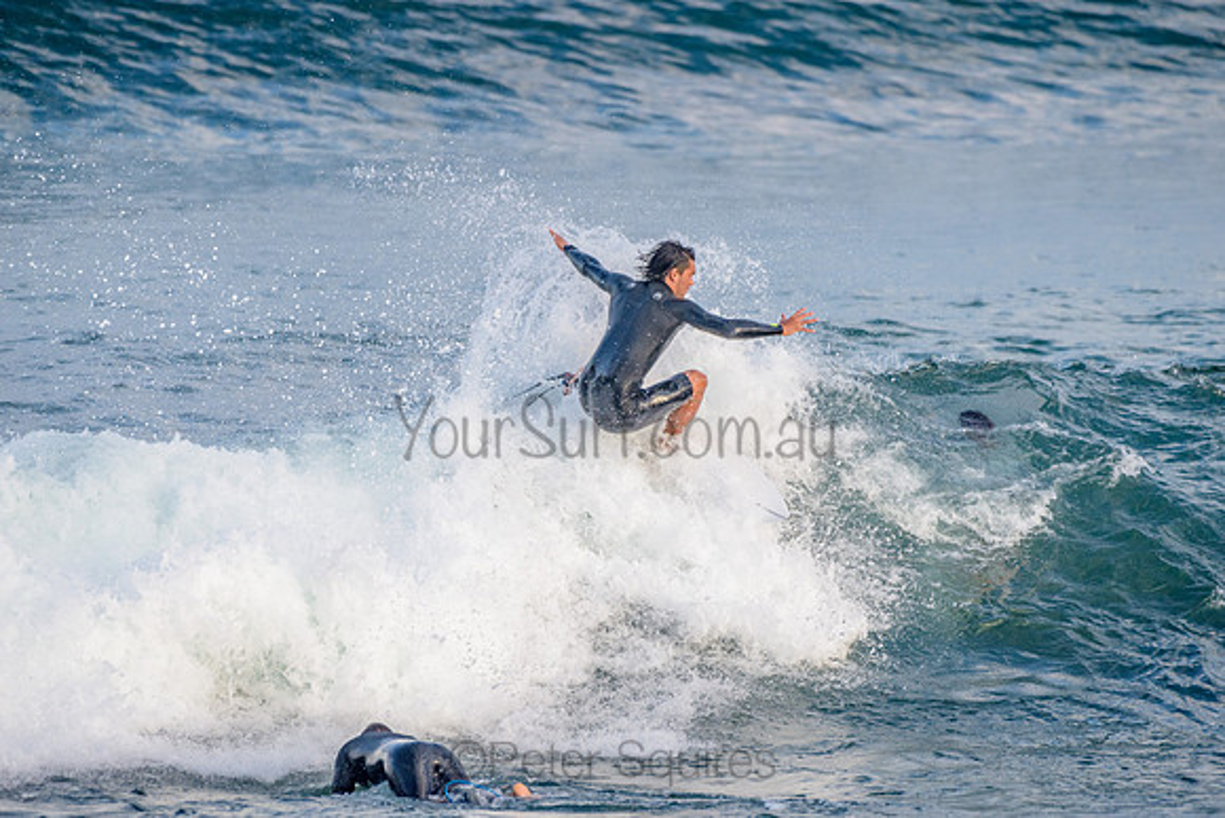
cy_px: 409
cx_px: 612
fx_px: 20831
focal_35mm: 612
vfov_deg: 2.2
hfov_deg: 3.4
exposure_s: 1/1250
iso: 360
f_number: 5.6
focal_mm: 500
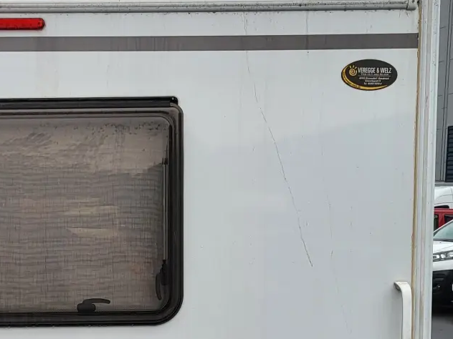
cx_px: 3
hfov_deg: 23.7
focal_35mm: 79
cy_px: 304
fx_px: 1034
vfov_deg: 18.4
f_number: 1.8
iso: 40
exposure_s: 1/232
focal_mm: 5.4
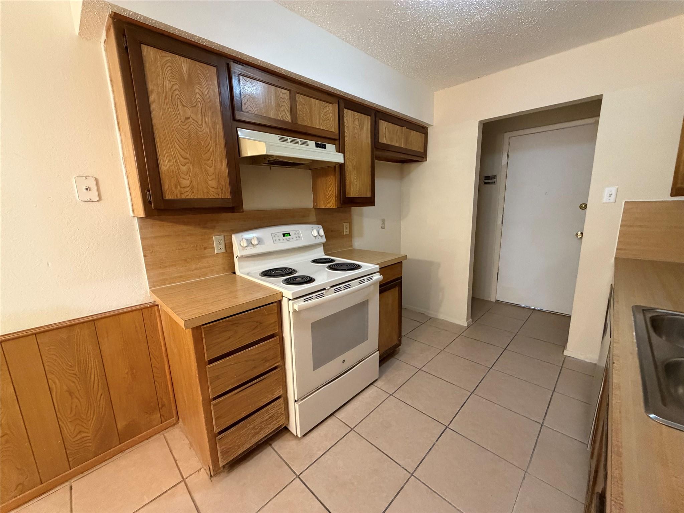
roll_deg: +2.0
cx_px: 342
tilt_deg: -10.7
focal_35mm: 14
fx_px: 277
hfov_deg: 102.1
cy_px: 256
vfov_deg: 85.7
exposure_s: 1/60
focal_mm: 2.22
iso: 500
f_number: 2.2
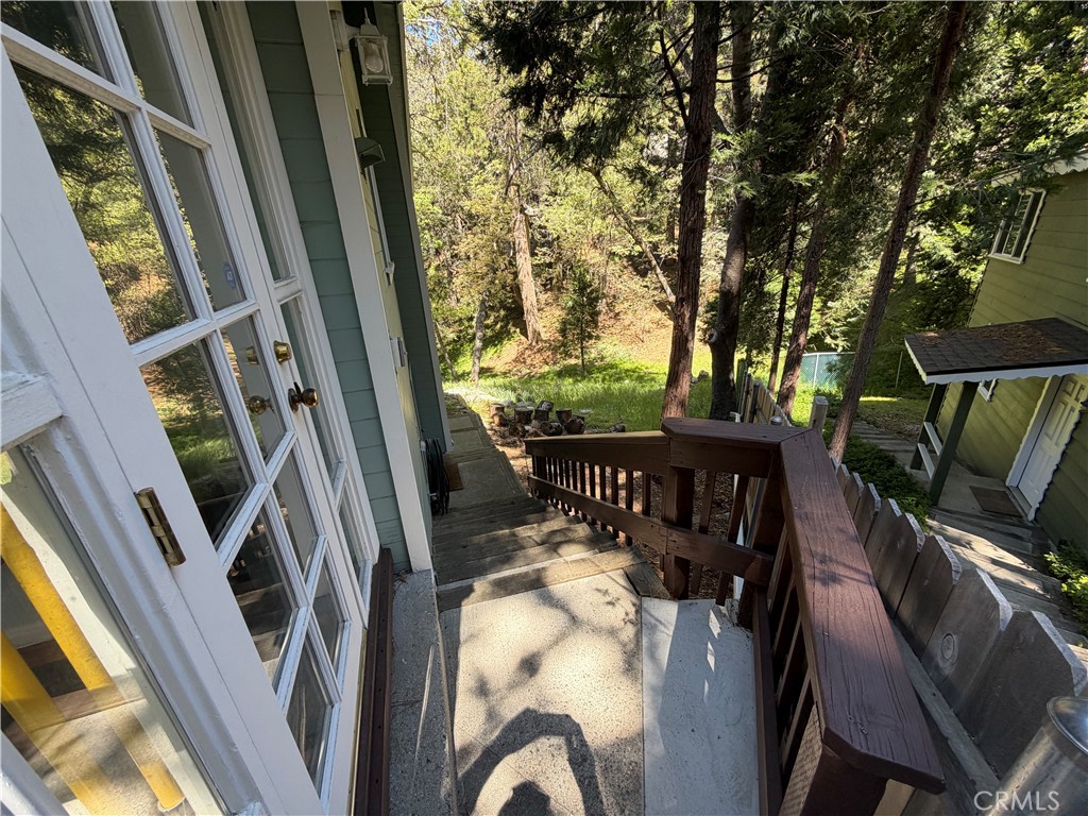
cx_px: 544
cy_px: 408
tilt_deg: -21.8
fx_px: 440
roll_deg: +3.8
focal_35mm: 14
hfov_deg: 102.1
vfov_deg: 85.7
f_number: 2.2
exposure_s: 1/123
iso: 50
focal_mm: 2.22
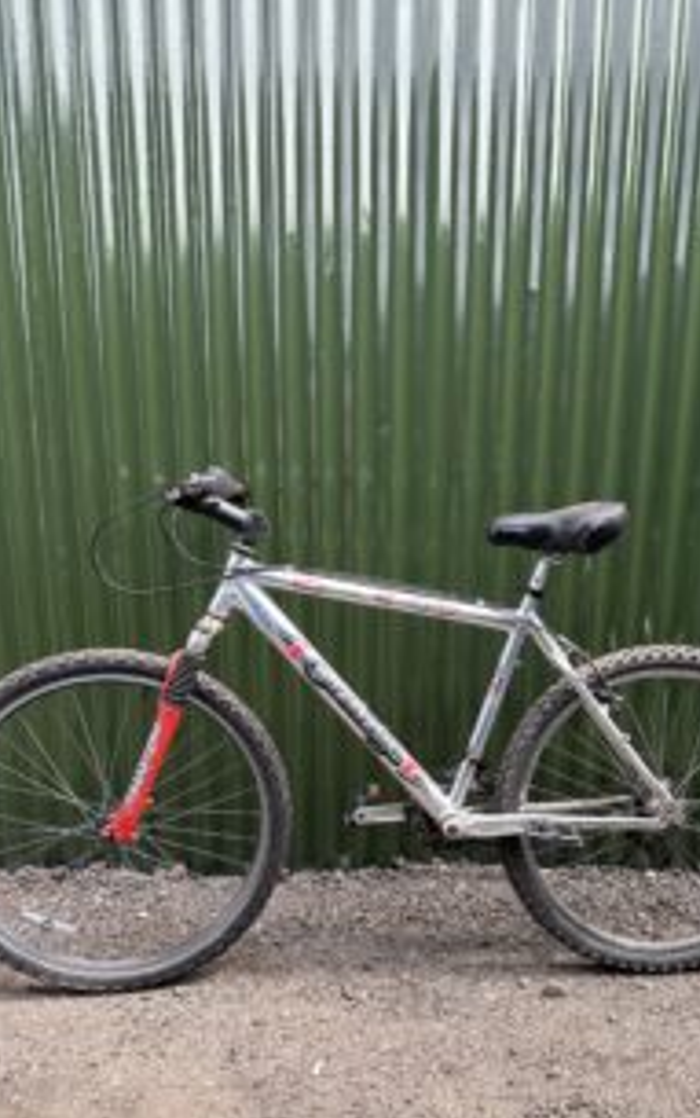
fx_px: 914
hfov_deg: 41.8
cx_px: 392
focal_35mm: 30
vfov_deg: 62.5
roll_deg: -1.2
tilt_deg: -13.0
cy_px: 649
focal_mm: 6.86
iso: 80
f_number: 1.78
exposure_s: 1/615
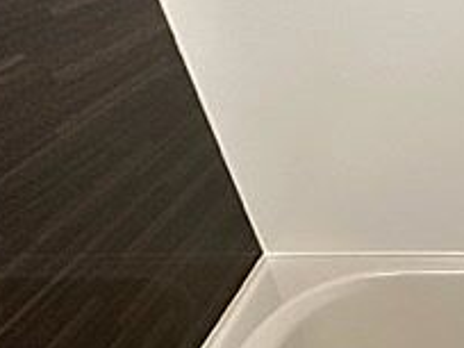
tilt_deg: -47.3
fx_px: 590
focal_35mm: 44
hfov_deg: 34.7
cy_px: 430
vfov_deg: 28.2
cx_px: 550
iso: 500
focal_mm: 2.22
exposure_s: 1/60
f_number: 2.2
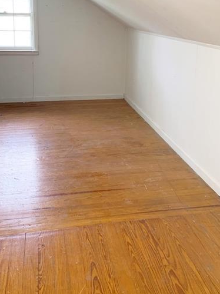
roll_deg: -2.1
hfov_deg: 35.9
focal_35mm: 40
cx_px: 102
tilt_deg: -8.7
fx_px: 339
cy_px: 82
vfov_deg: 45.6
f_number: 1.8
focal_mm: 4.25
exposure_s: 1/60
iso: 80
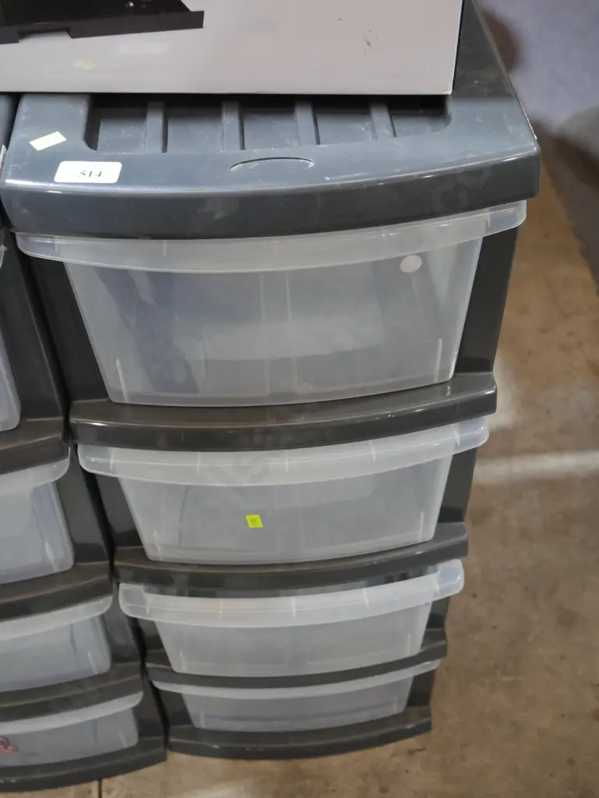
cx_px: 300
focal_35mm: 40
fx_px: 922
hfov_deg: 36.0
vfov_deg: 46.8
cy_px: 399
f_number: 4.5
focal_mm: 20
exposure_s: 1/60
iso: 1000
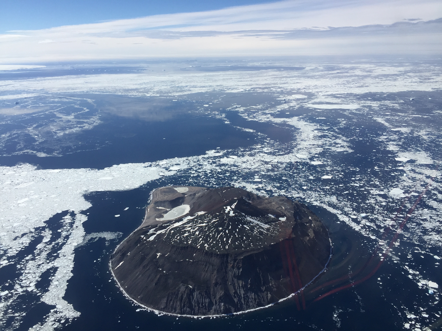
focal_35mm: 29
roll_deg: +2.1
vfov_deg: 48.2
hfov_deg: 61.7
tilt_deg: -16.7
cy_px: 166
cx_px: 221
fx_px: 370
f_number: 2.2
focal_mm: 4.15
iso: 32
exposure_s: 1/3968
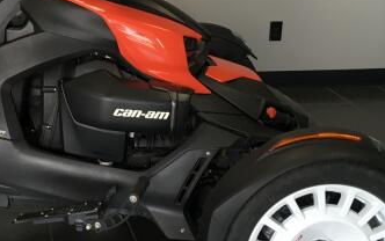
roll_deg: +0.7
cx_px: -2
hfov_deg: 26.3
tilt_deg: -13.1
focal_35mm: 74
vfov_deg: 17.4
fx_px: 777
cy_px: 34
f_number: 2.2
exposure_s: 1/40
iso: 25
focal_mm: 4.15
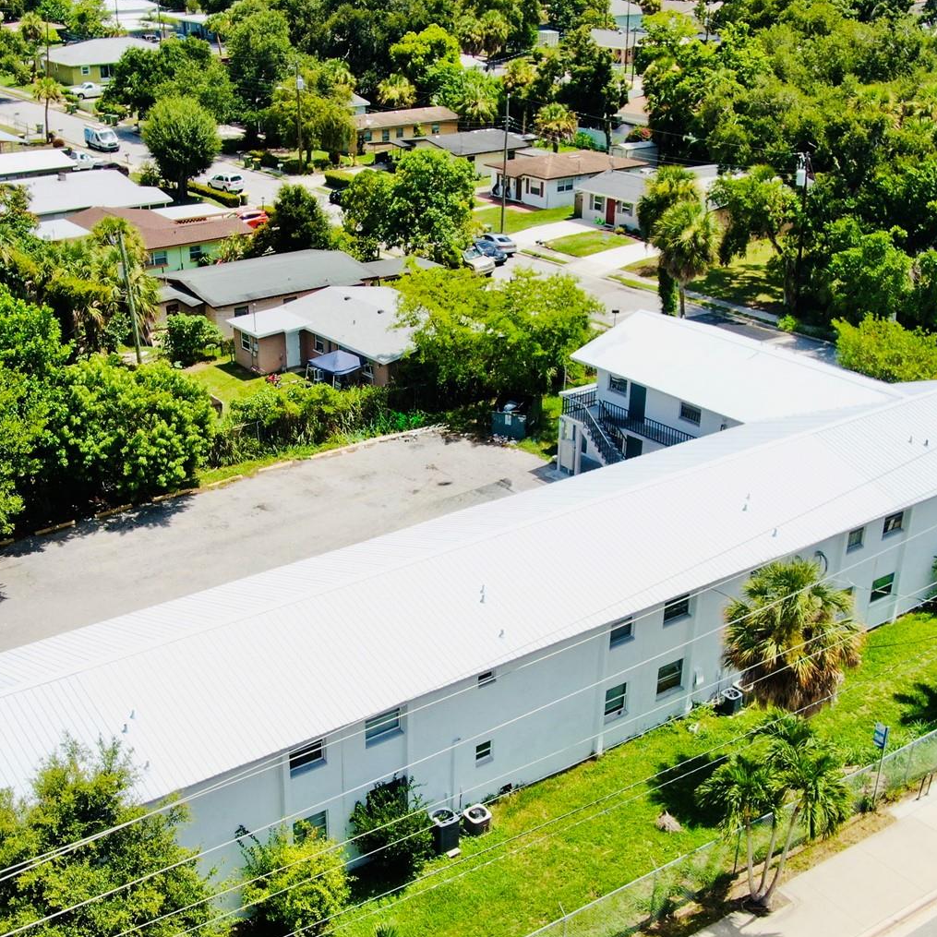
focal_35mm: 46
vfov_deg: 36.7
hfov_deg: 36.7
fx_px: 1409
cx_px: 414
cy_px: 535
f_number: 3.2
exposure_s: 1/1000
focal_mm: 5.57
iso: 100
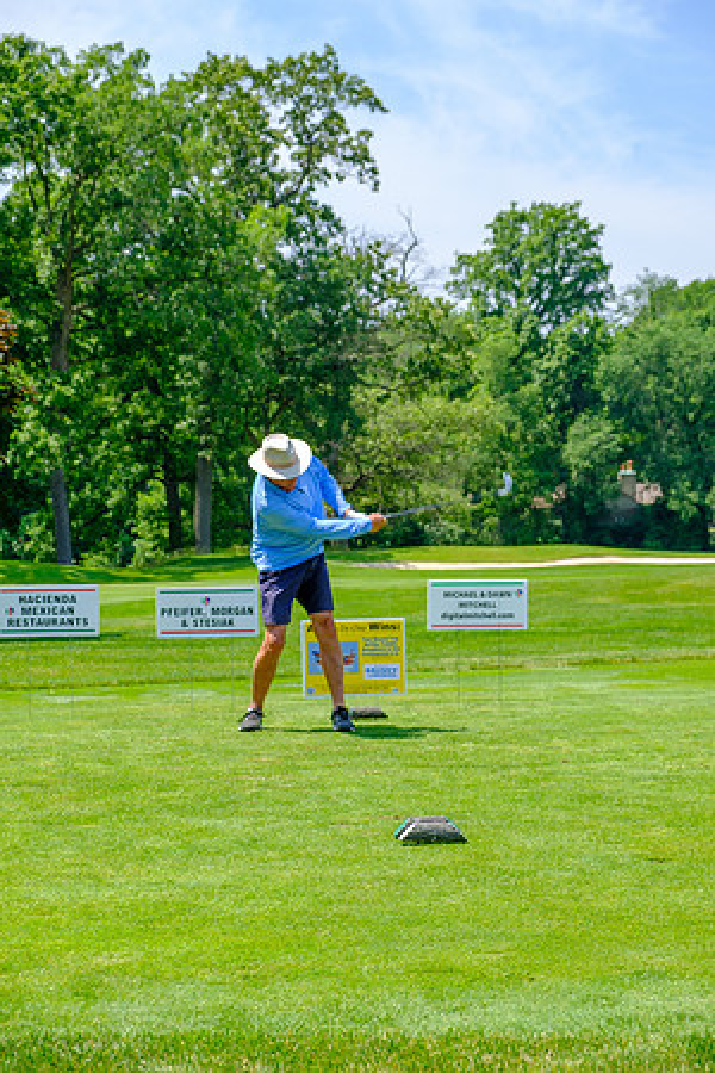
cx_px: 358
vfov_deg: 30.1
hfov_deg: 20.3
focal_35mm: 67
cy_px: 536
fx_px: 1996
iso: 200
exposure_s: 1/500
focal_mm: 44.4
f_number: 5
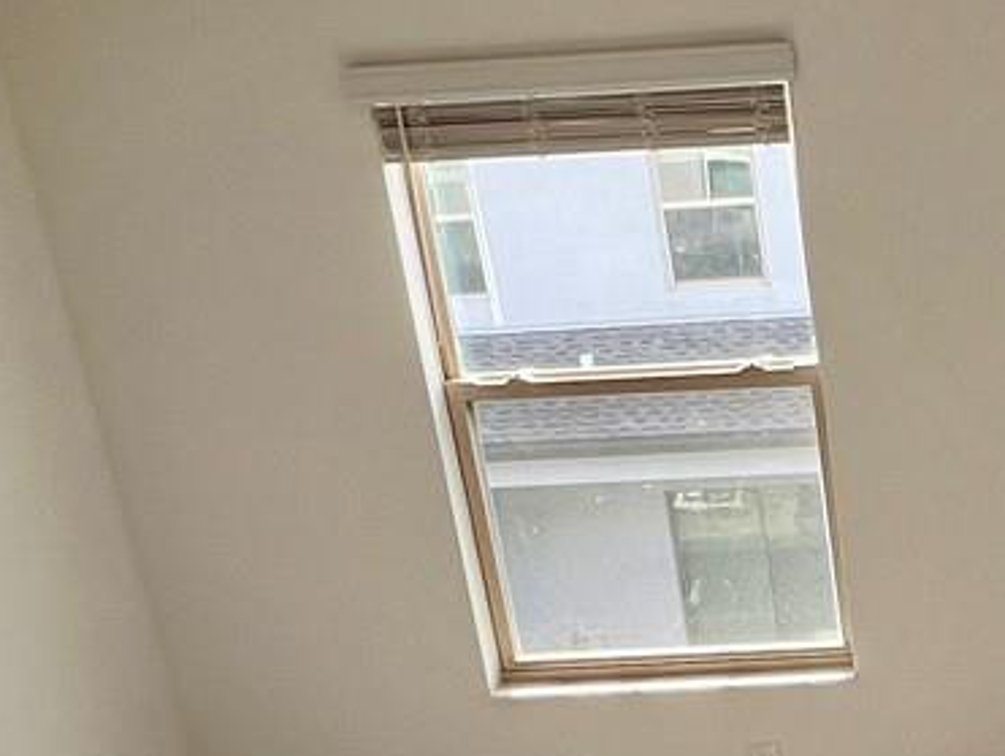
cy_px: 862
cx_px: 1119
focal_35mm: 56
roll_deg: +3.9
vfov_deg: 24.2
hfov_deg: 30.5
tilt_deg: -23.3
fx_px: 1627
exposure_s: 1/231
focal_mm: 1.57
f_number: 1.8
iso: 32
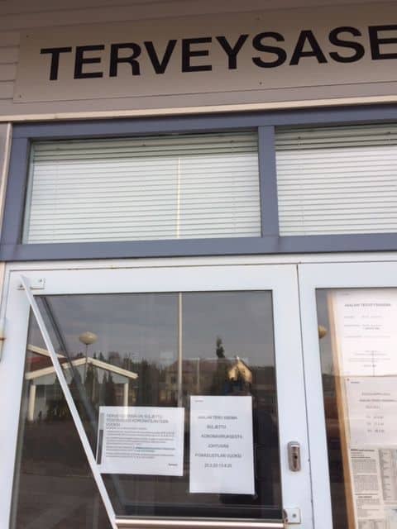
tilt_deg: +15.3
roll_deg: -0.4
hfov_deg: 48.2
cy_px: 264
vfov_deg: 61.7
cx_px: 198
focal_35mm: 29
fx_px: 443
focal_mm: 4.15
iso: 32
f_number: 2.2
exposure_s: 1/293
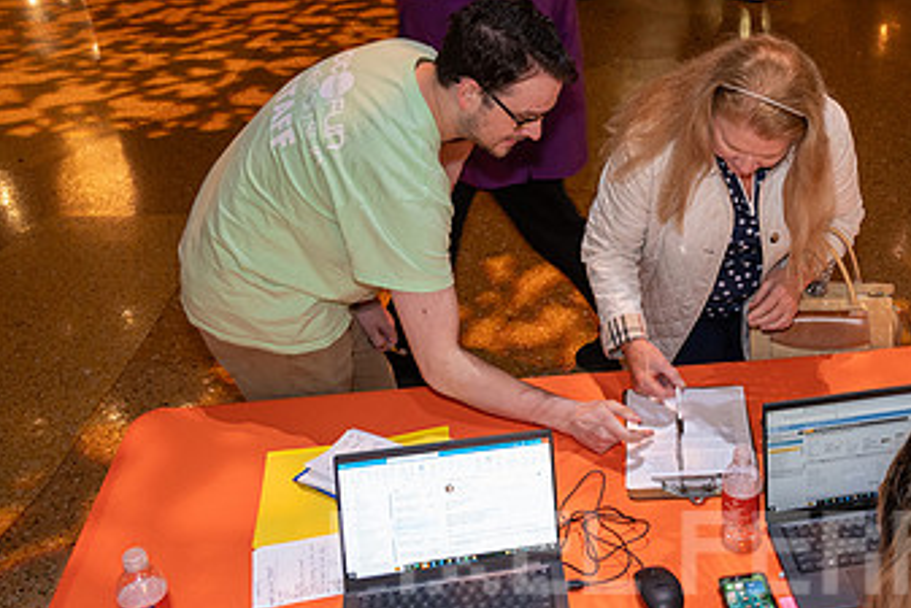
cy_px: 165
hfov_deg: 38.5
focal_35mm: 49
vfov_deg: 27.2
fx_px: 1240
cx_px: 754
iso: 1800
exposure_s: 1/60
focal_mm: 28.5
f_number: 4.5
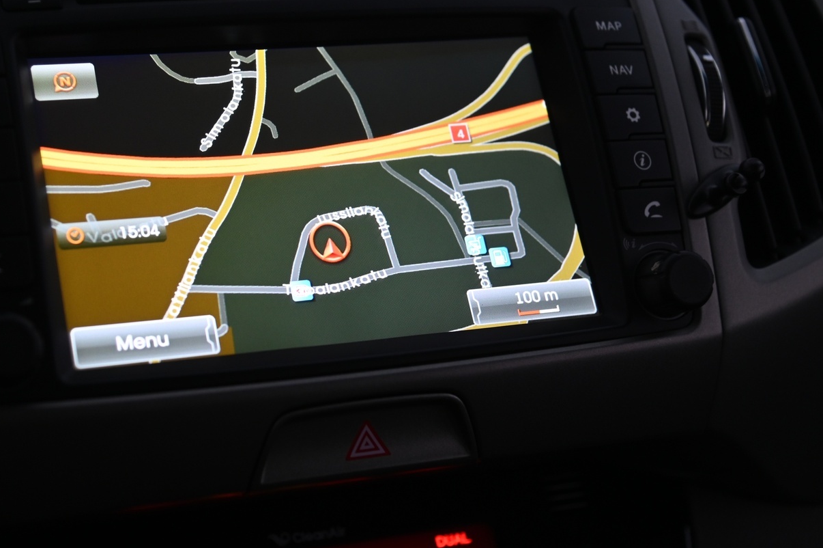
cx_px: 293
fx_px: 1599
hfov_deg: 28.7
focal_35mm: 70
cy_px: 290
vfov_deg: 19.4
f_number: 4
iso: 1000
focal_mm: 52
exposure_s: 1/50
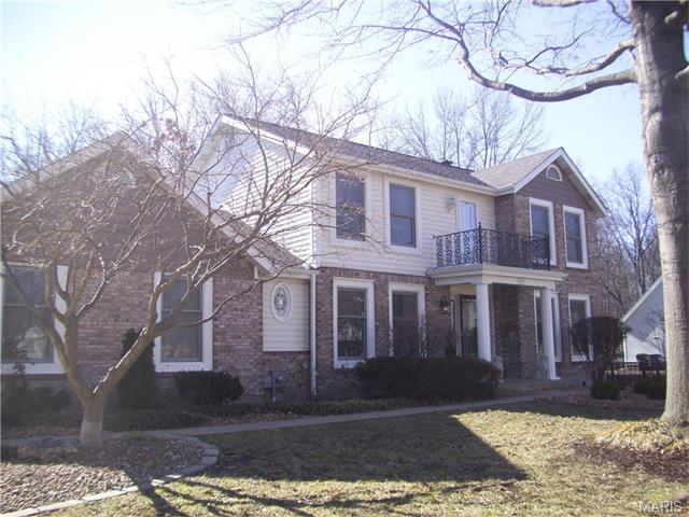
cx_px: 344
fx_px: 637
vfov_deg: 44.2
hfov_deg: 56.8
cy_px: 258
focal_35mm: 32
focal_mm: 5.7
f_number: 2.9
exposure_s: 1/320
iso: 80
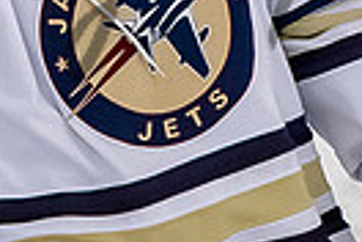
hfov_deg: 1.1
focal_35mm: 1933
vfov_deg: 0.7
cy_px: -315
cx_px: 62
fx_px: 19436
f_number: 3.5
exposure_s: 1/800
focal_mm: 165
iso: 2000
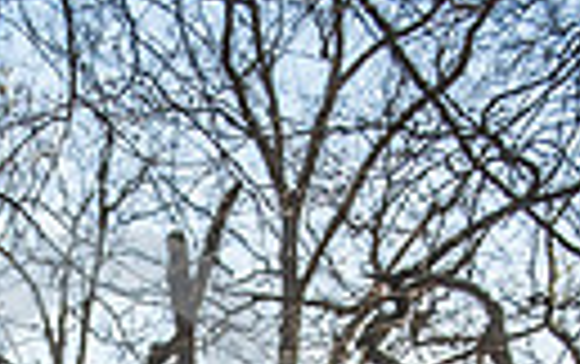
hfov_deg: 18.4
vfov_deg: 9.9
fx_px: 1741
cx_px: 0
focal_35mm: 110
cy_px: 989
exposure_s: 1/1000
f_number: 2.8
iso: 100
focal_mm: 31
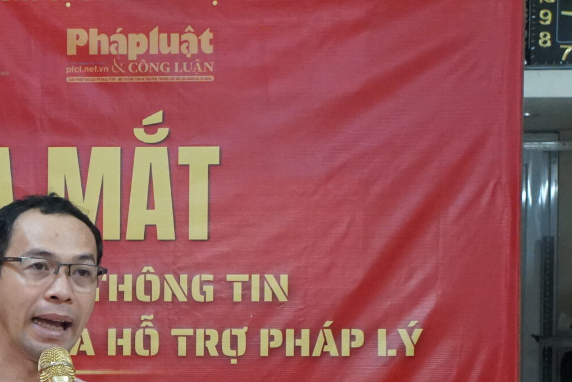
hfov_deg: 11.3
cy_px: 385
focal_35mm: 178
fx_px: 2829
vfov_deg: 7.7
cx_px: -99
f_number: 5
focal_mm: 46
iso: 4000
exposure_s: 1/160
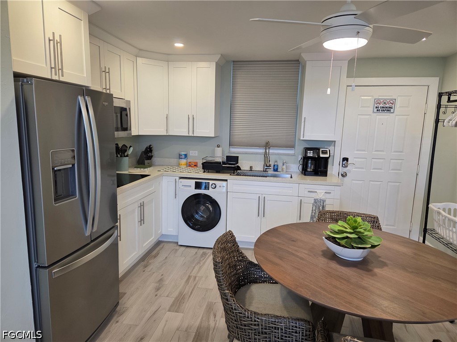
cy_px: 171
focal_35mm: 23
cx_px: 228
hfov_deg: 73.9
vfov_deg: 58.9
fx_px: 304
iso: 160
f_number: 1.8
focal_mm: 5.4
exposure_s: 1/120
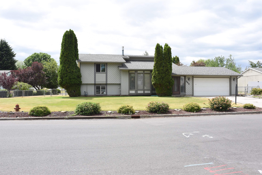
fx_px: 247
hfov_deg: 55.8
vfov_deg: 38.9
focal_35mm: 34
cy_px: 88
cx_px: 131
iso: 200
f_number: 13
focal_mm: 34
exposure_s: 1/125
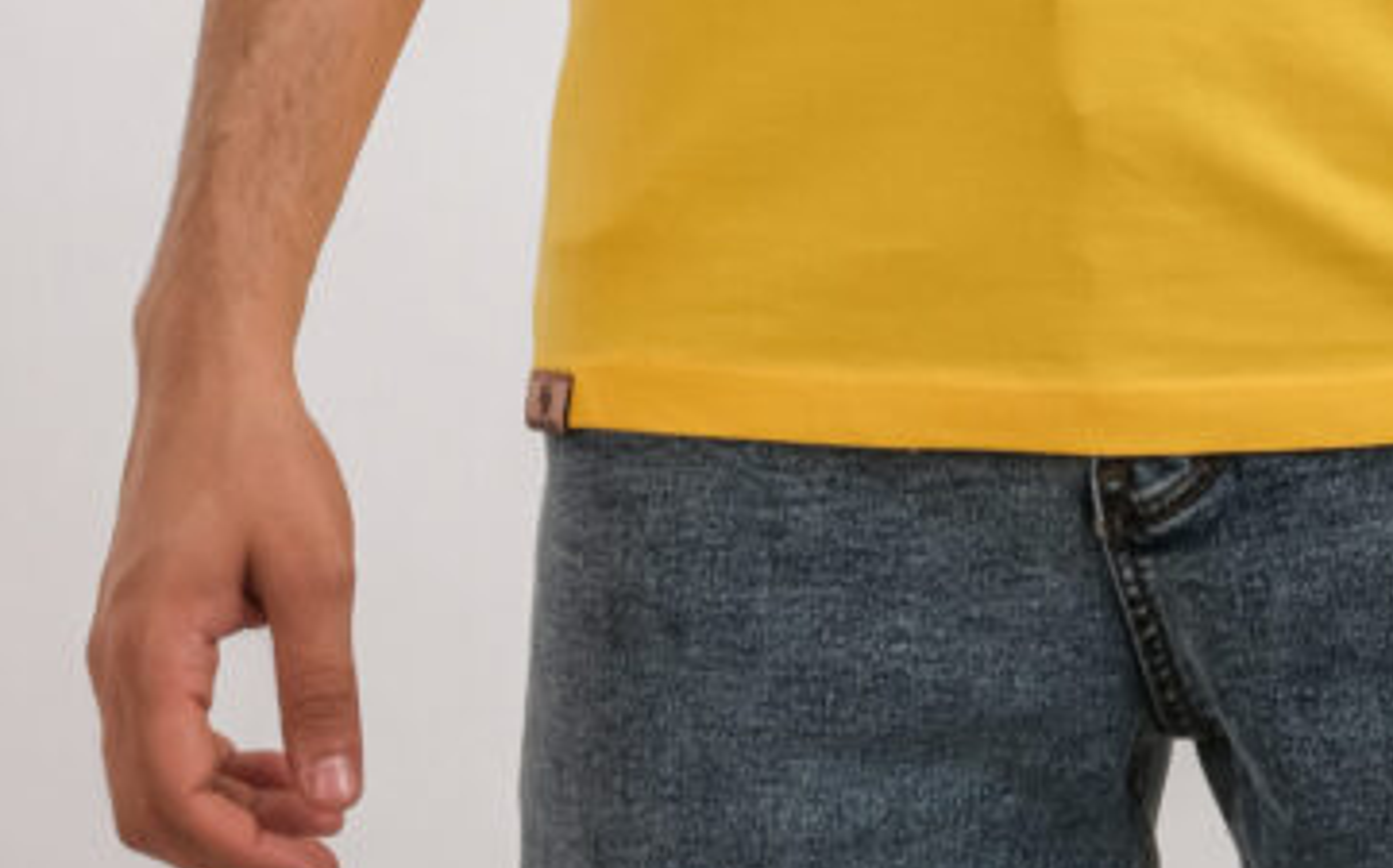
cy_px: -930
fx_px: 8877
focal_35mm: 234
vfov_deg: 5.5
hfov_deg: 9.0
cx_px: 1077
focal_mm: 46.3
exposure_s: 1/125
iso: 100
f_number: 14
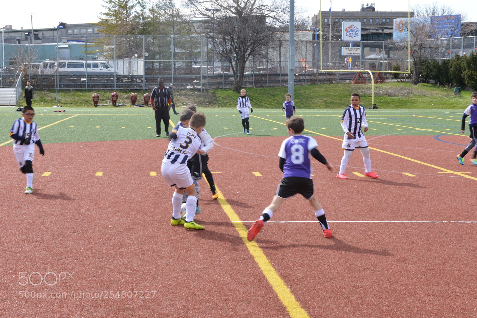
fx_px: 928
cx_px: 238
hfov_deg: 28.8
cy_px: 159
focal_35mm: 70
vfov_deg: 19.5
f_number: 22
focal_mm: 70
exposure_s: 1/60
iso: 450
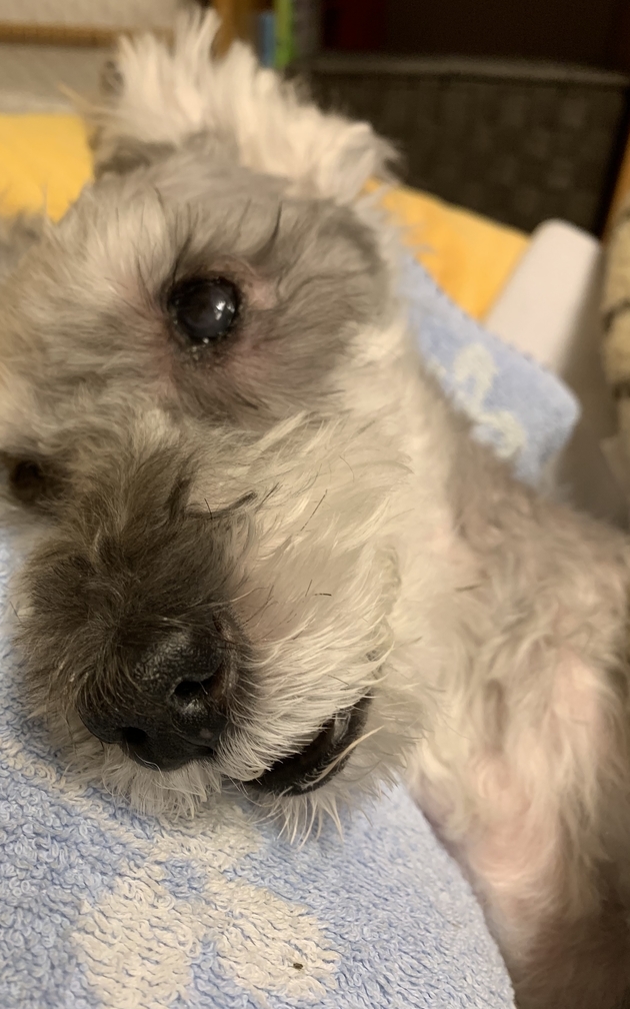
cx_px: 248
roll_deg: -0.2
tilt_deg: -35.2
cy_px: 509
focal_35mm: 28
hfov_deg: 44.3
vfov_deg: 66.5
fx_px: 769
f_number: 1.8
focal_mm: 4.25
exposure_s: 1/49
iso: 125
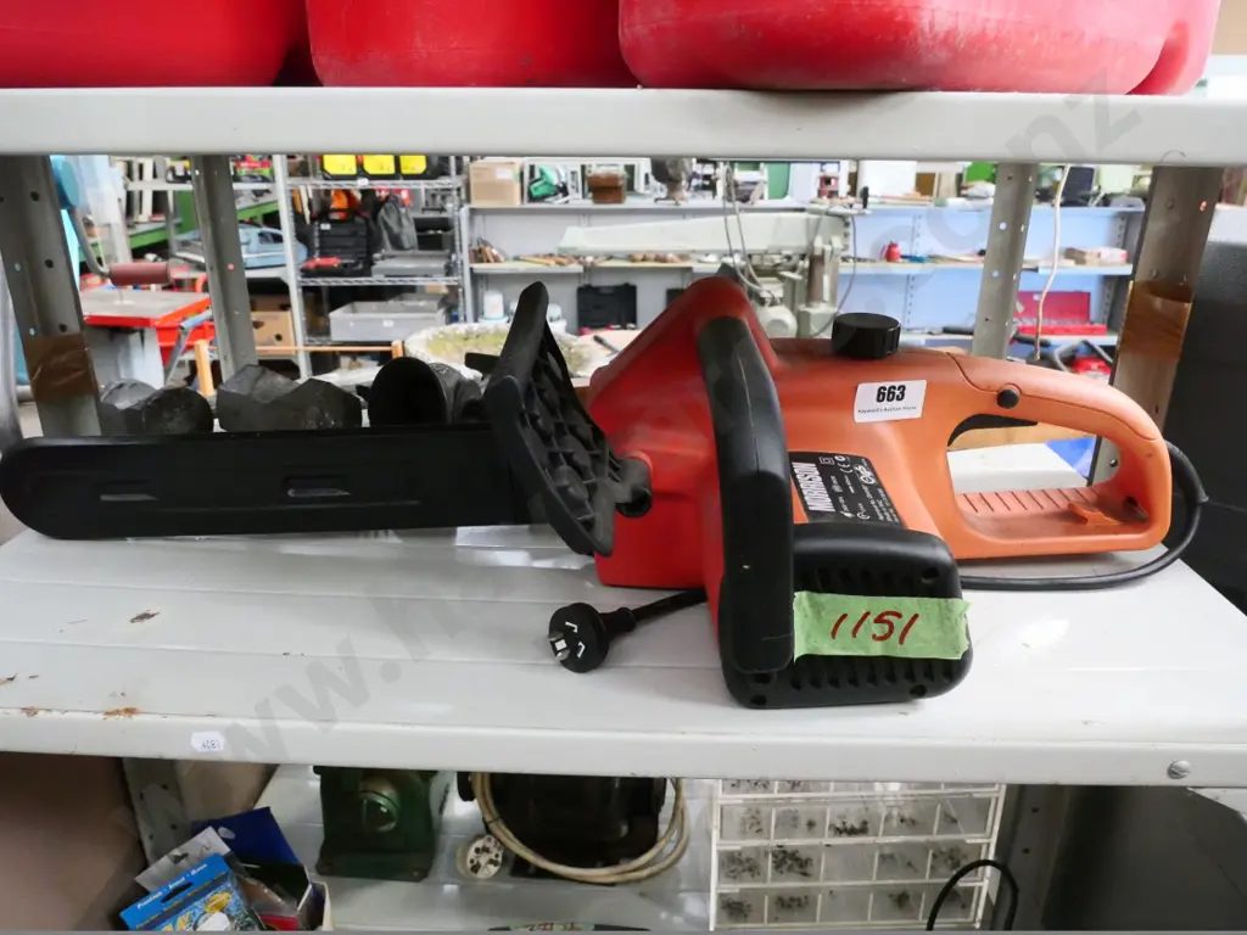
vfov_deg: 56.8
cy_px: 468
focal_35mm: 24
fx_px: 865
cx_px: 624
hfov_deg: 71.6
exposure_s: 1/125
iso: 6400
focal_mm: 12
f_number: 5.6
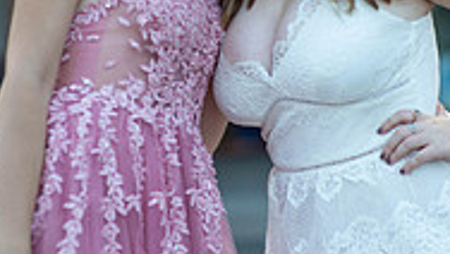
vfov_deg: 5.7
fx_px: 2543
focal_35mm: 213
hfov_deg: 10.1
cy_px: 91
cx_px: 229
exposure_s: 1/1000
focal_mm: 85
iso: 250
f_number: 2
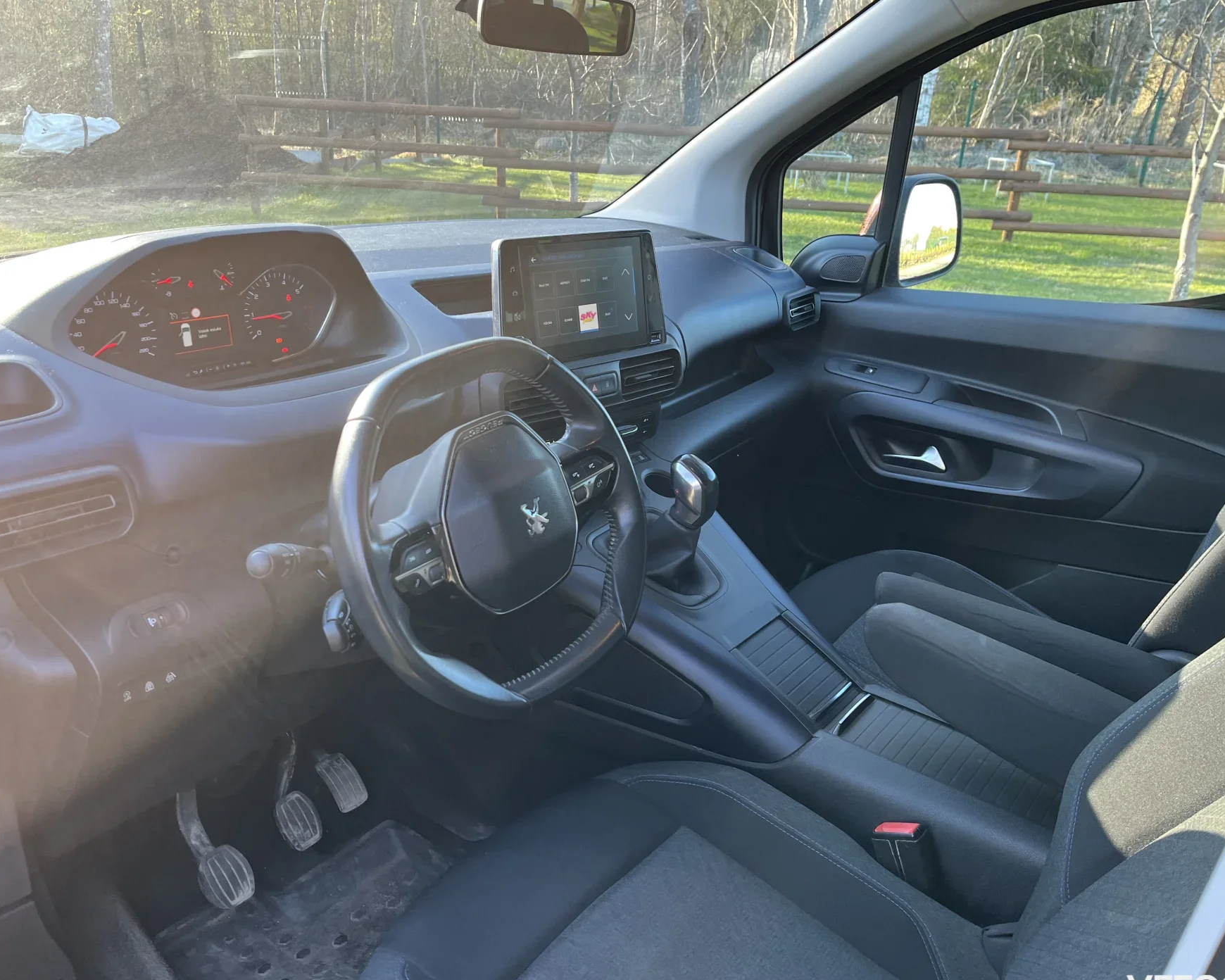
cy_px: 501
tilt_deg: -23.1
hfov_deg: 62.2
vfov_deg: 51.5
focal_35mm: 28
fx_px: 1015
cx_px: 579
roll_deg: -2.9
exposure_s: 1/100
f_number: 1.6
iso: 64
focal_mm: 5.1
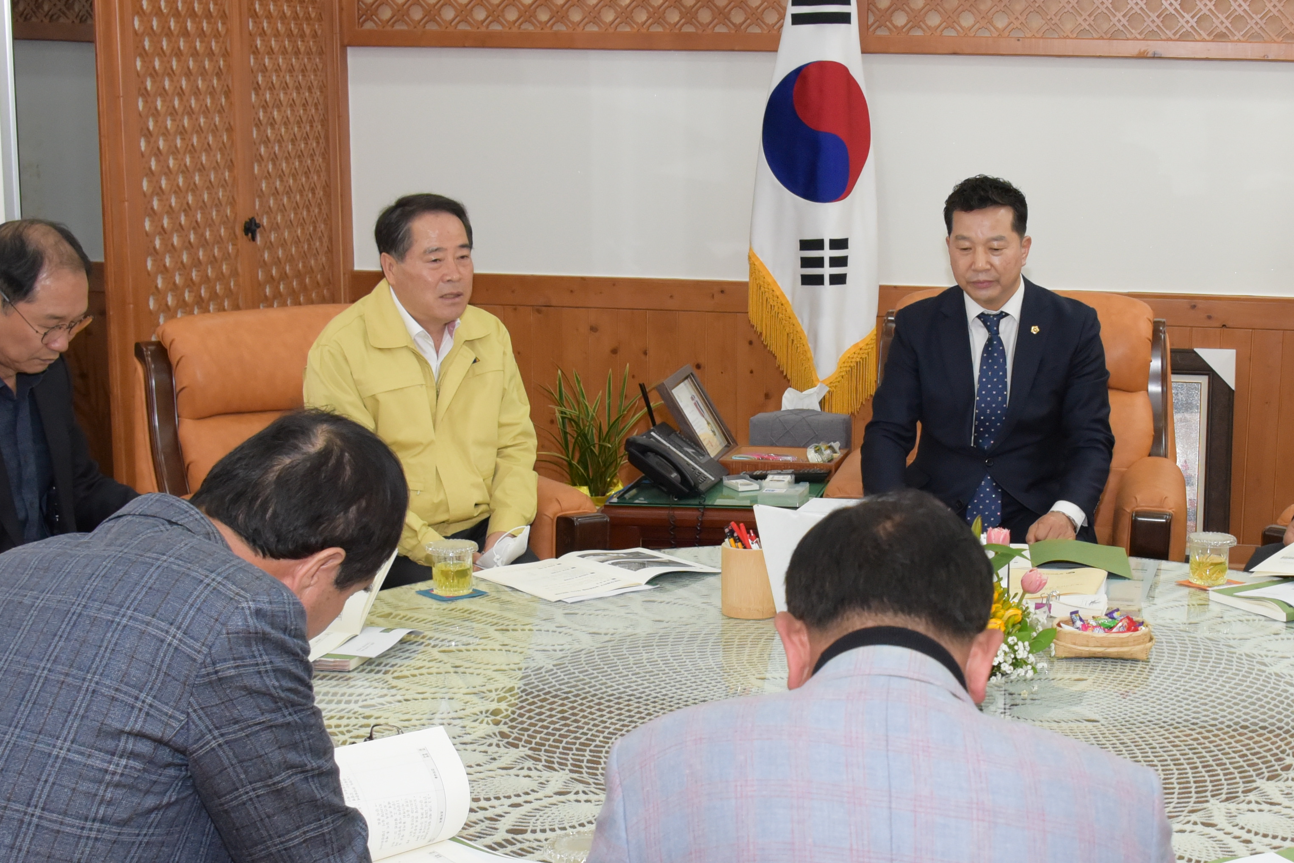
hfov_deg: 31.4
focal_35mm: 63
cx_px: 935
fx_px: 2265
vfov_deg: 21.5
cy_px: 549
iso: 2800
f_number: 8
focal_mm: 32
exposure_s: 1/200
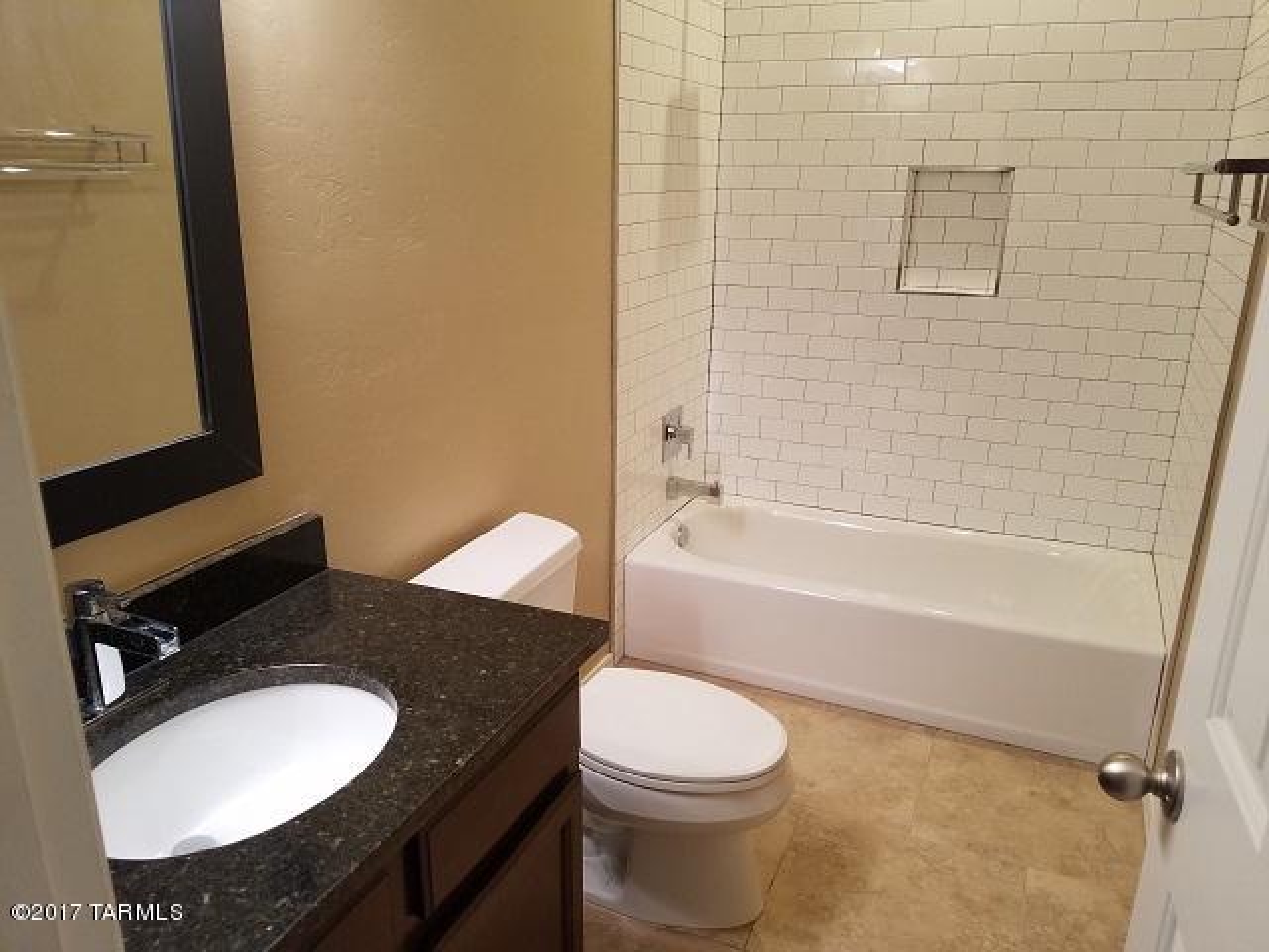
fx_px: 953
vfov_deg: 53.1
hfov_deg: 67.3
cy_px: 476
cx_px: 634
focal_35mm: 26
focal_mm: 4.2
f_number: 1.7
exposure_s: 1/60
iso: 125
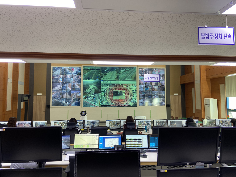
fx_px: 177
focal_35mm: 26
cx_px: 118
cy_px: 88
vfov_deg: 53.1
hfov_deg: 67.3
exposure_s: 1/50
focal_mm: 4.25
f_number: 1.8
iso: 125
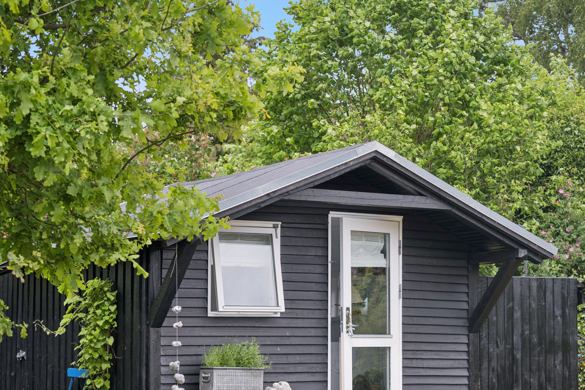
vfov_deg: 16.5
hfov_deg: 24.8
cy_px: 308
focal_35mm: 82
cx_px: 308
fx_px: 1333
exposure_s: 1/250
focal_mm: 50
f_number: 4
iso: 64
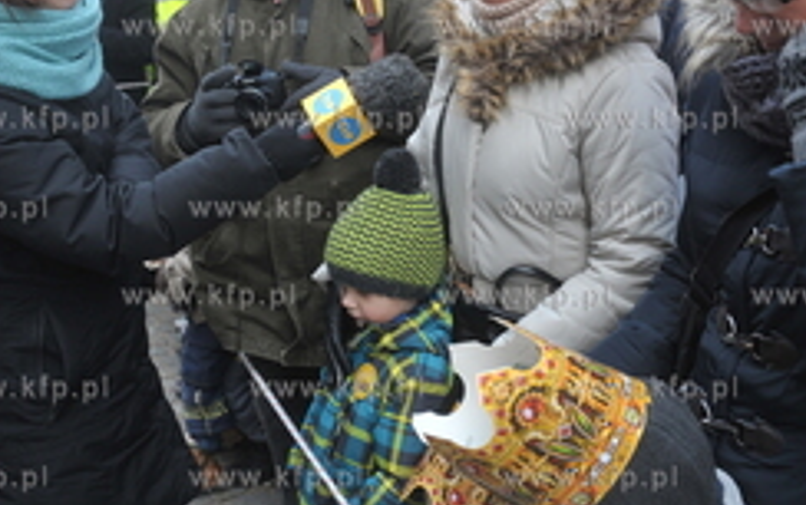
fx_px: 879
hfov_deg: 49.1
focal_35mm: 40
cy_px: 162
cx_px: 453
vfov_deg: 31.8
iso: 800
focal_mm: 24
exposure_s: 1/160
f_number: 6.3
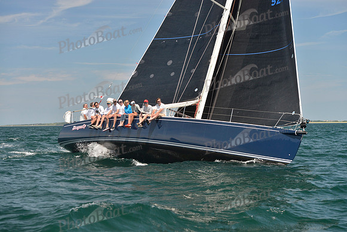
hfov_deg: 28.8
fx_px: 675
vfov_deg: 19.5
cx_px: 174
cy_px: 116
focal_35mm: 70
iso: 400
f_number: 5.6
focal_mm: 70
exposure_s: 1/800
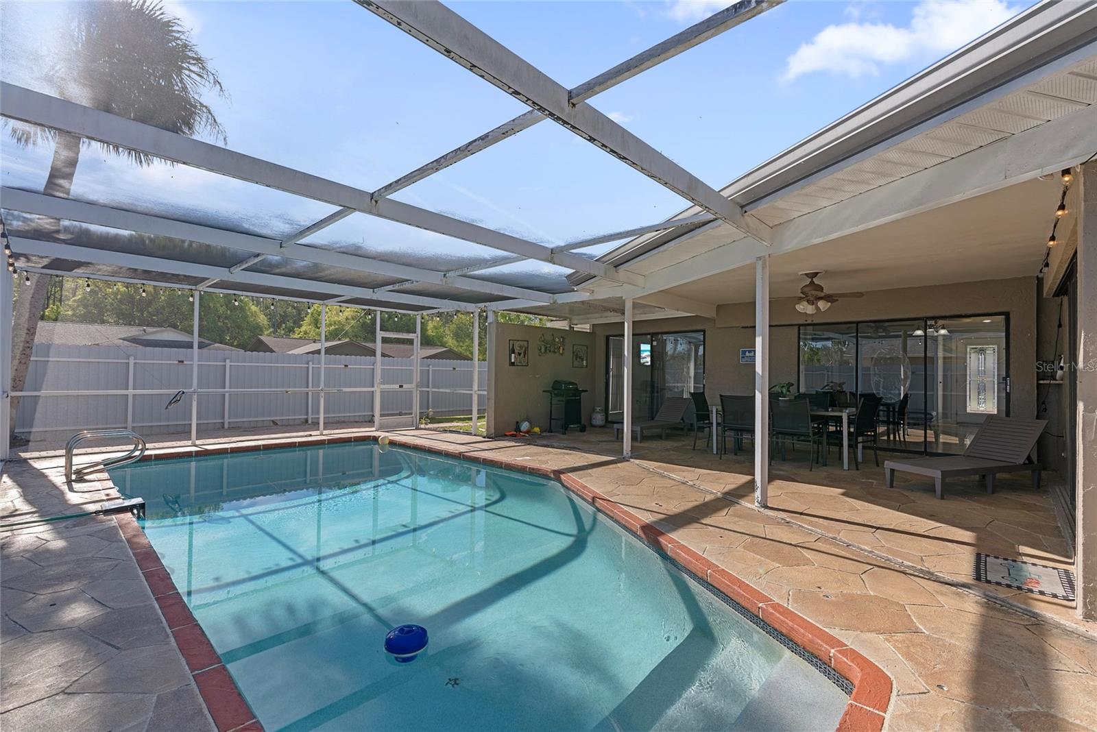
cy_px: 366
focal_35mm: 16
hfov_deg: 96.7
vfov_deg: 73.8
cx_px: 548
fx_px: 488
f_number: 8
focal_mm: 16
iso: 100
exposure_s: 1/40
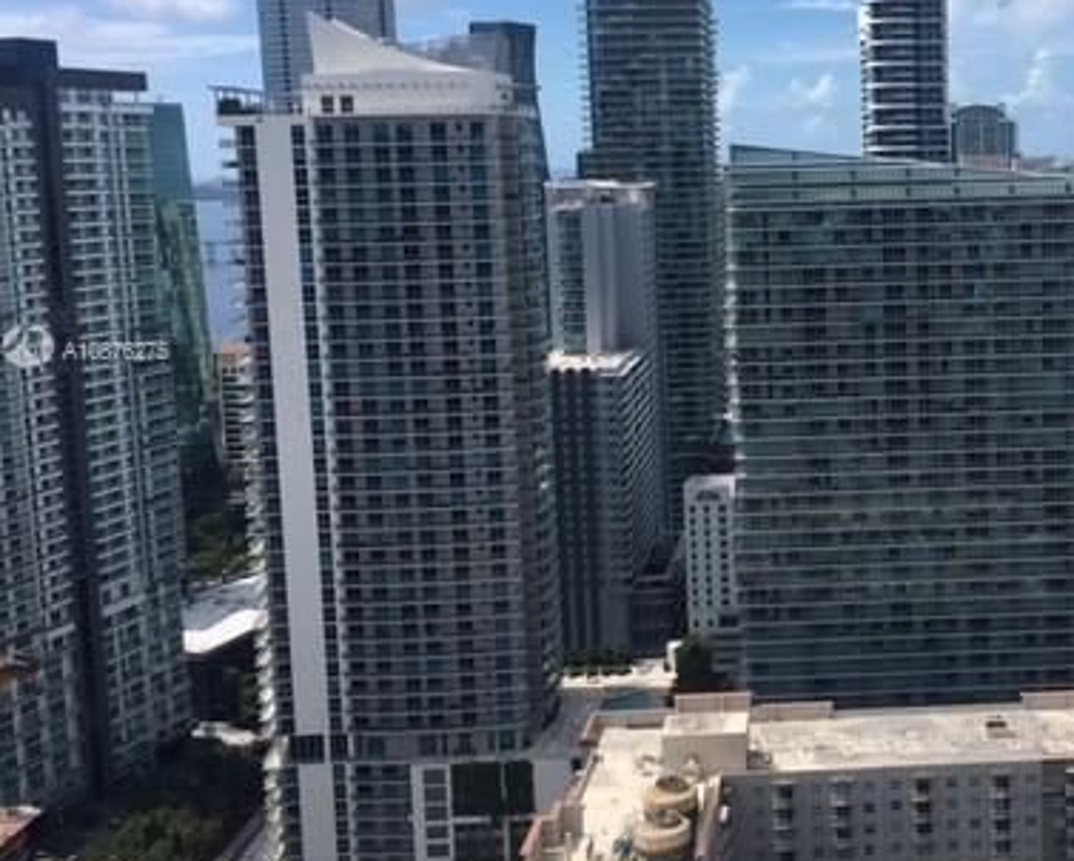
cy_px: 354
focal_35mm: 48
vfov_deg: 31.4
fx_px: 1527
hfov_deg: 37.0
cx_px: 906
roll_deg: +1.7
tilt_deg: -7.2
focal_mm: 4.15
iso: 25
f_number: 2.2
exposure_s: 1/1789
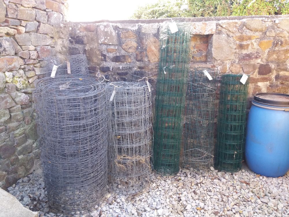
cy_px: 108
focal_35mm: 28
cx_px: 144
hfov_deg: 63.4
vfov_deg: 49.7
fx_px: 234
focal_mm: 3.7
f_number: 1.9
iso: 80
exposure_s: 1/50
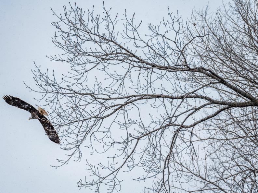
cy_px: 97
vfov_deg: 6.8
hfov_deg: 9.1
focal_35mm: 218
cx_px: 121
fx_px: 1624
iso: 800
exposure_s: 1/3200
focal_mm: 200
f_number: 4.5
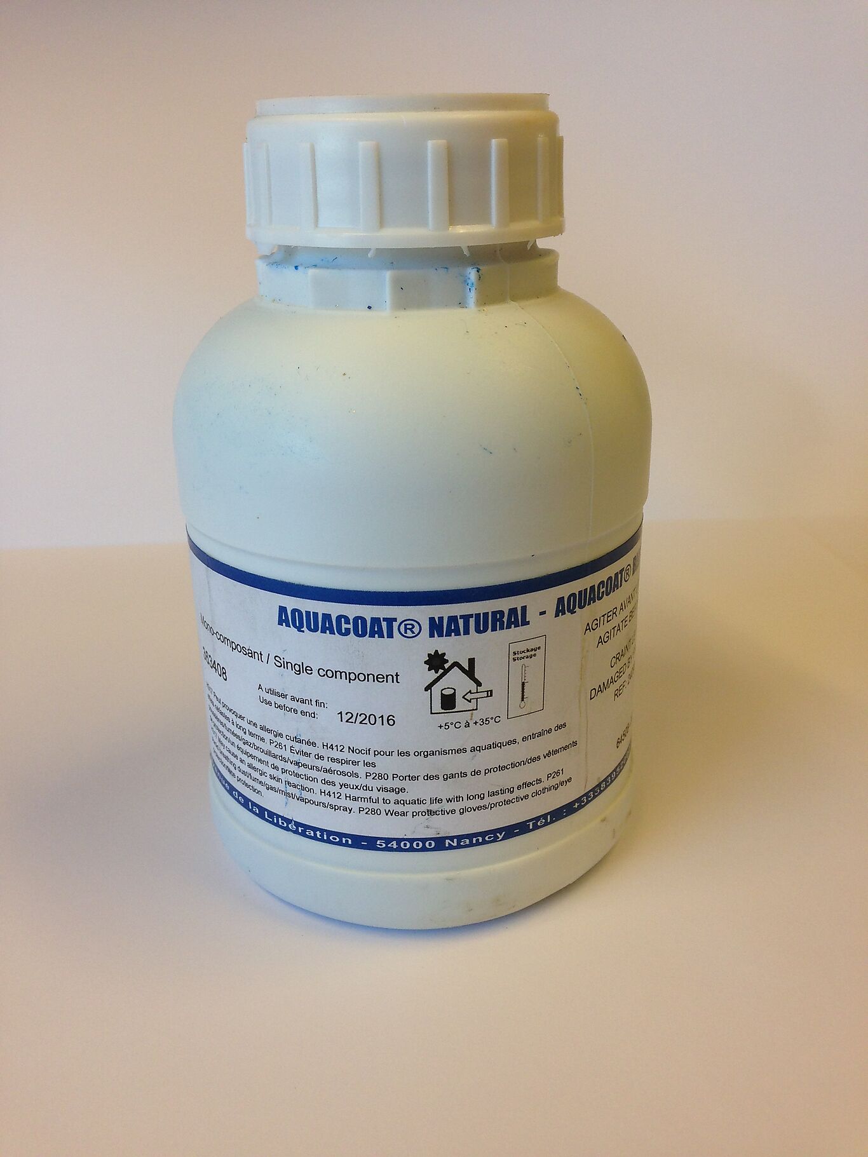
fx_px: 1103
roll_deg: +0.2
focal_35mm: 33
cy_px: 578
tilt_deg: -17.6
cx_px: 434
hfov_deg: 43.0
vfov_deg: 55.3
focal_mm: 4.12
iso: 50
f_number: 2.4
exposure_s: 1/50
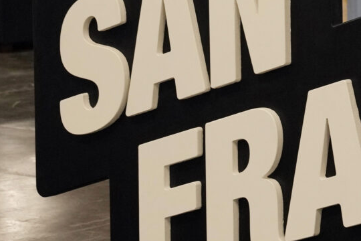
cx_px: 366
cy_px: -67
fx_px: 2046
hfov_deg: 10.0
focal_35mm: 204
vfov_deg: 6.7
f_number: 4.5
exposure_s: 1/160
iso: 2000
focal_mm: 43
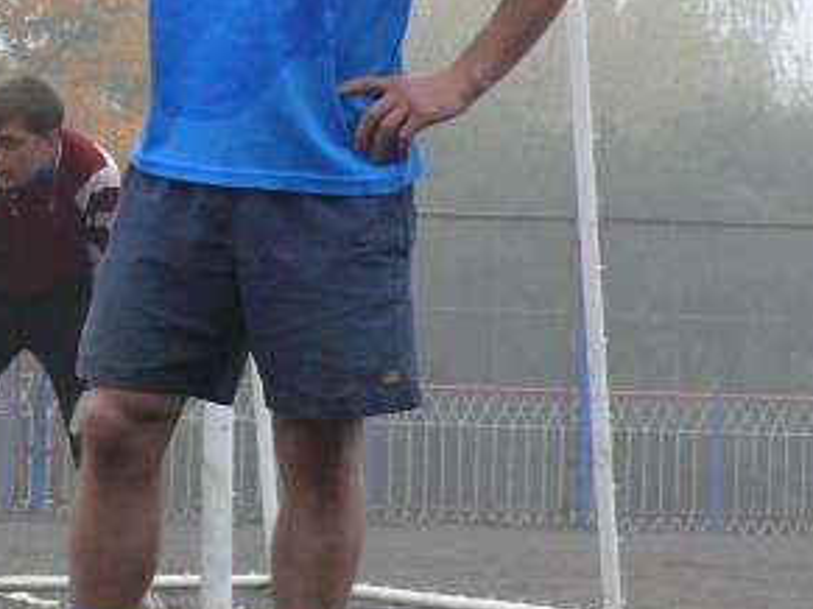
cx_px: 142
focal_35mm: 242
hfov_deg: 8.2
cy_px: 196
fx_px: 5681
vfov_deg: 6.1
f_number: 3.2
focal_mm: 14
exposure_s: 1/200
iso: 200
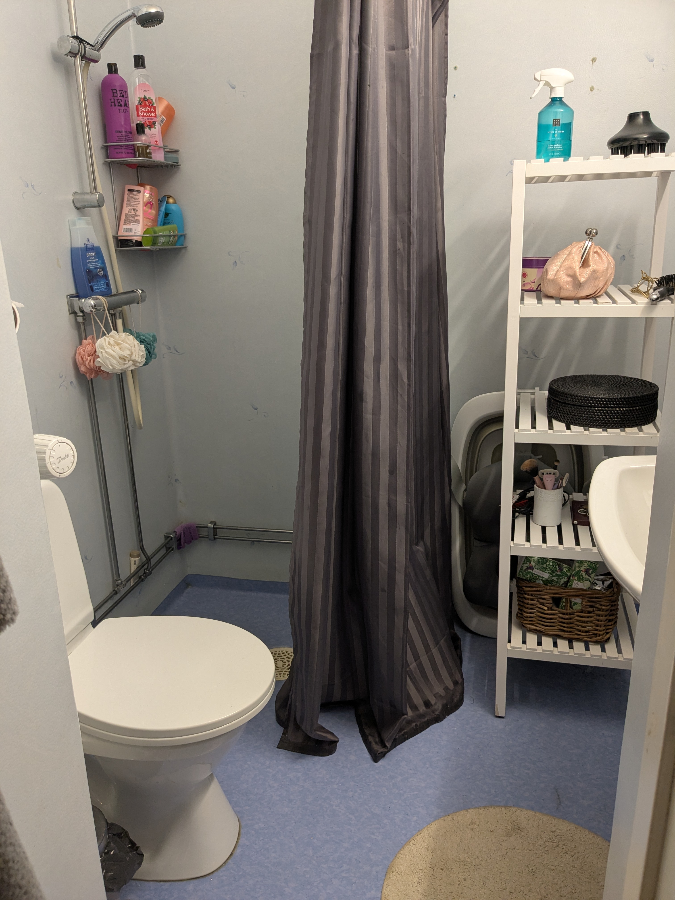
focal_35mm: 27
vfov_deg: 65.3
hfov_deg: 51.4
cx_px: 338
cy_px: 450
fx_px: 702
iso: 118
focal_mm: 4.38
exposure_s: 1/25
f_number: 1.73
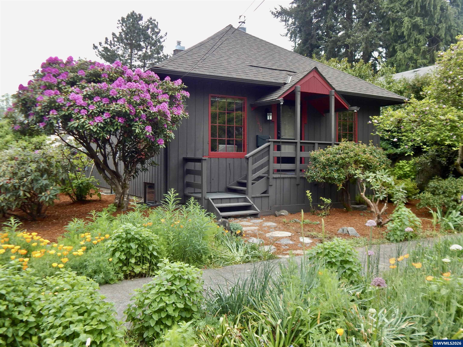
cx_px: 232
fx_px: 415
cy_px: 174
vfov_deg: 45.4
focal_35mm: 31
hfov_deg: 58.4
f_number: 3.2
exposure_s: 1/250
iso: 125
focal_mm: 5.6
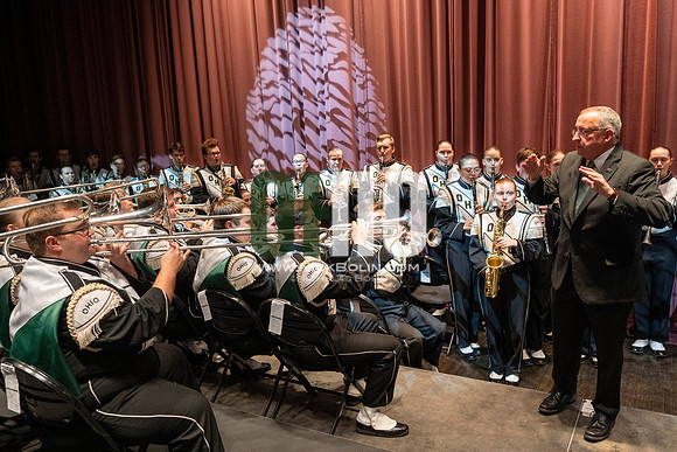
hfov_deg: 61.9
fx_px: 564
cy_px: 226
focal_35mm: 30
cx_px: 338
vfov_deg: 43.6
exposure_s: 1/500
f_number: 4
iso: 1600
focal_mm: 30
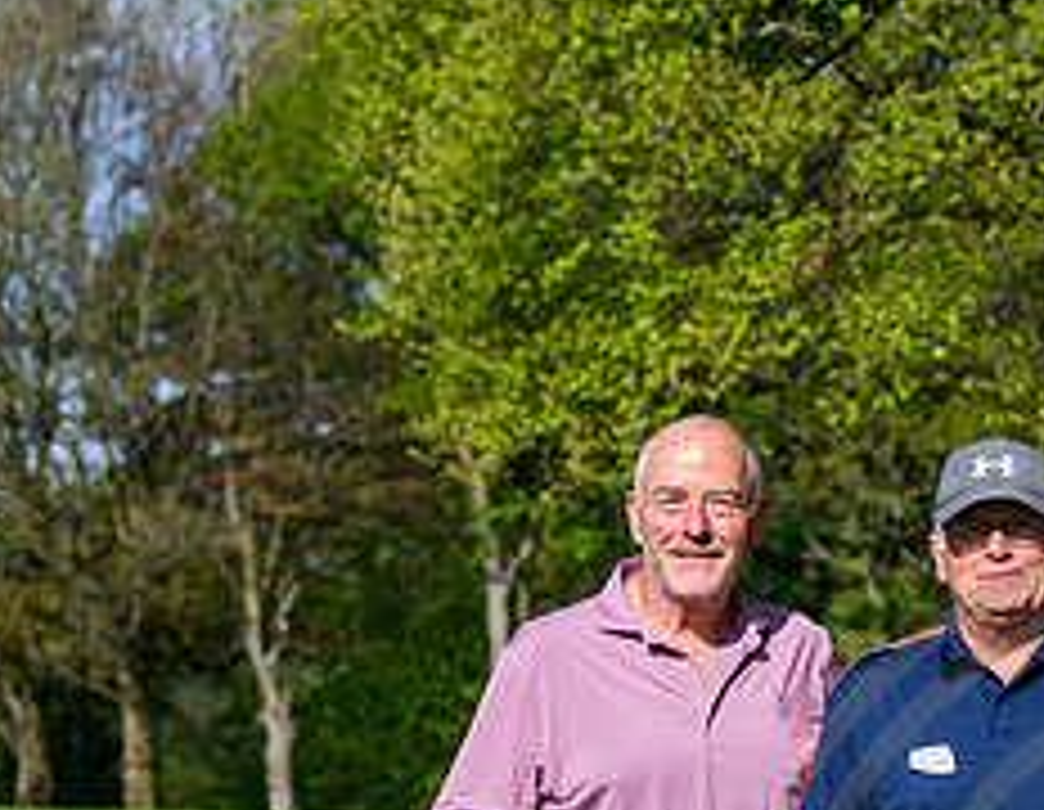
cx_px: 1518
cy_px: 1064
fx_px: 8917
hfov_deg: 6.6
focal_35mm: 292
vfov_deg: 5.2
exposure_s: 1/1600
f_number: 6.3
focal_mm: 99
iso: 500
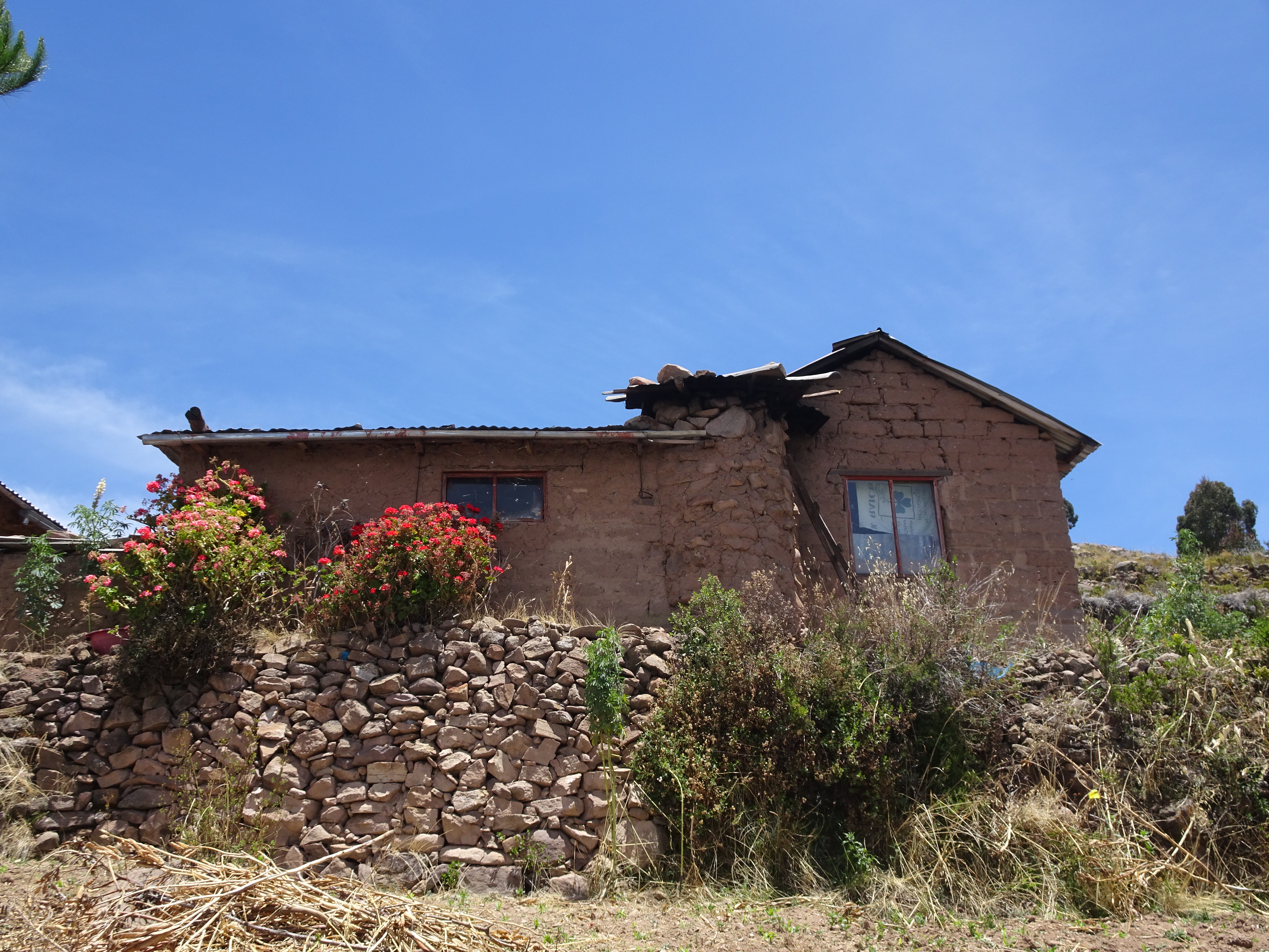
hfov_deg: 60.0
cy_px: 476
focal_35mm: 30
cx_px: 634
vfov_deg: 46.8
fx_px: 1100
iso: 80
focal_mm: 5.09
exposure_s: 1/640
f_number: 3.5
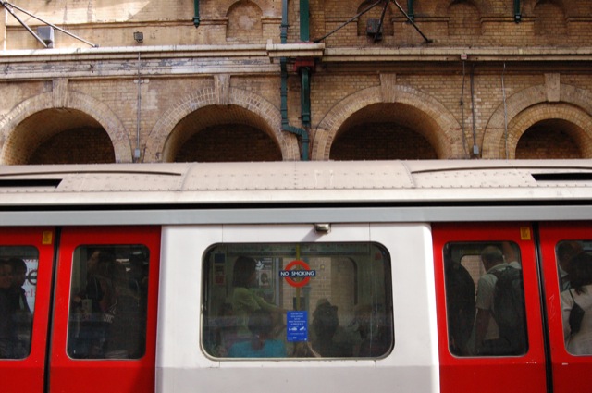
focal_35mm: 34
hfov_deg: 55.2
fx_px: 567
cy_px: 196
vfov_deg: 38.3
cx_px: 296
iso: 1600
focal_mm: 23
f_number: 7.1
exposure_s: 1/200
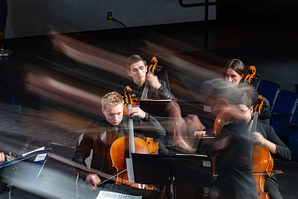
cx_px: 149
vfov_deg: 6.9
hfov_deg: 10.3
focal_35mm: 200
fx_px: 1656
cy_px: 100
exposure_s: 1
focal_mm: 200
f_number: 13
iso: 100
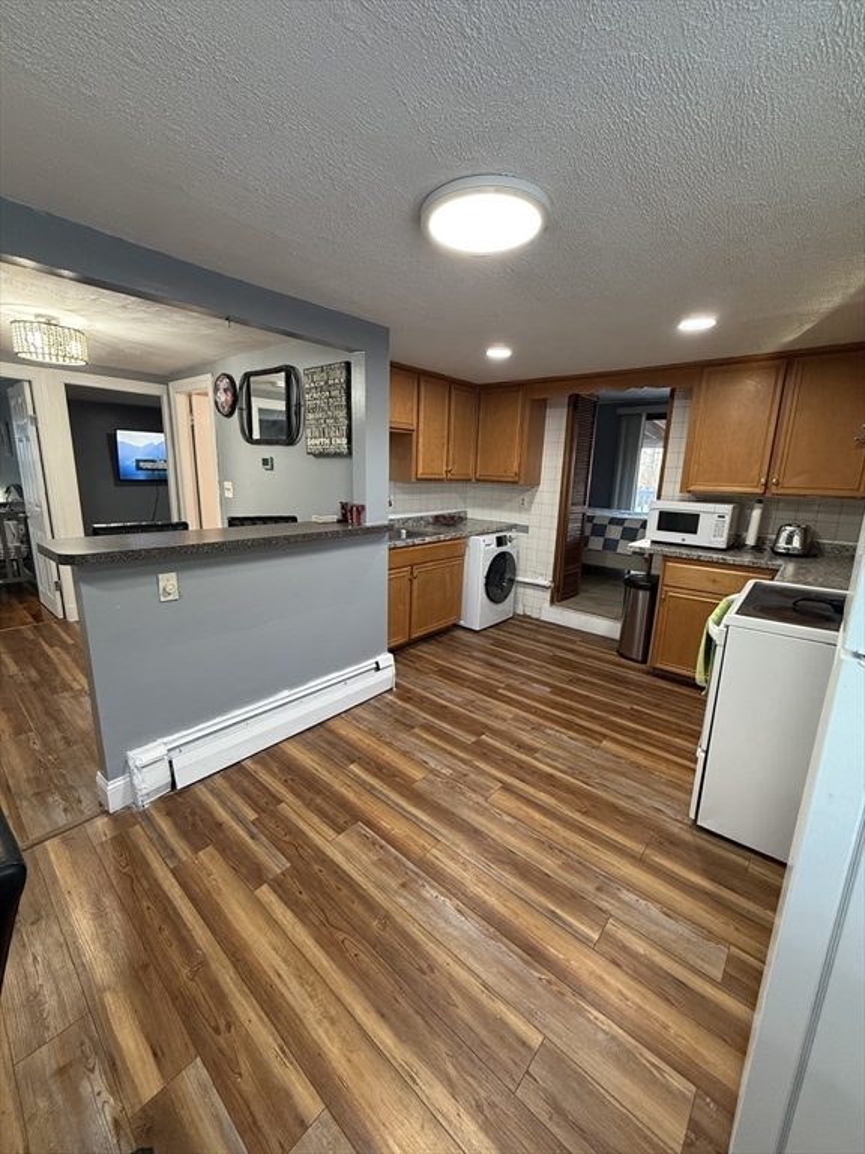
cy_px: 577
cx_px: 432
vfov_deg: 102.1
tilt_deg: -12.2
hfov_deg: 85.7
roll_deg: -2.1
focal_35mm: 14
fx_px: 466
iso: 500
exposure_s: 1/120
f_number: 2.2
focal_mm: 2.22
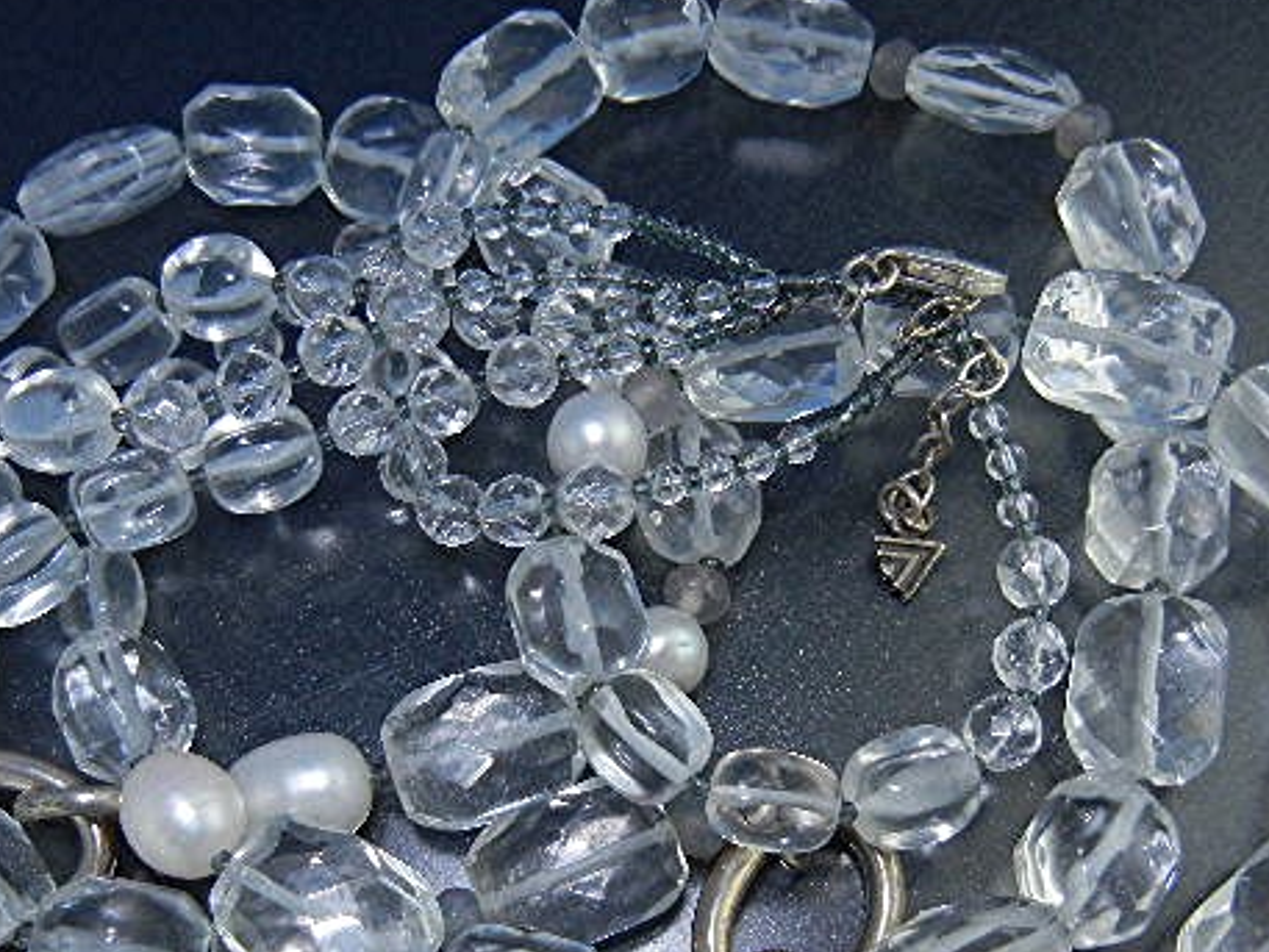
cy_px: 624
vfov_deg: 34.1
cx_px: 608
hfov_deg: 44.8
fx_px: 1540
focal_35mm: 42
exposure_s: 1/30
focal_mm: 5.4
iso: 351
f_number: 7
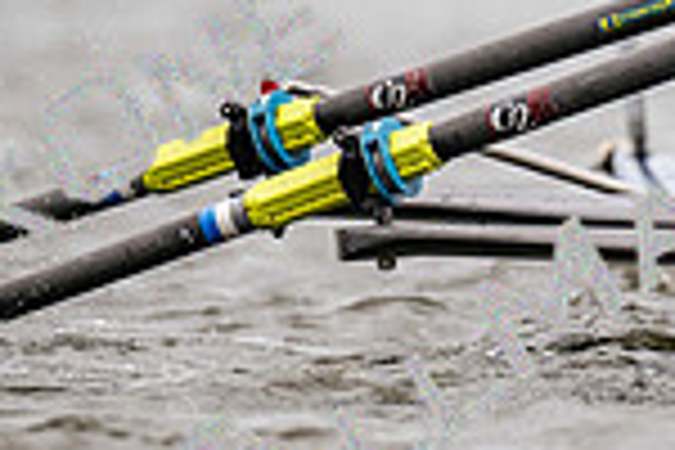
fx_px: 43609
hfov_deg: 0.9
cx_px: 1098
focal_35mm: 2326
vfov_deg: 0.6
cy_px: -88
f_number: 4
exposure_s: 1/2500
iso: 320
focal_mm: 600
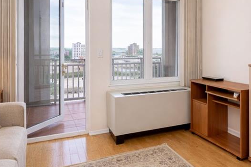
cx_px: 160
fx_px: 216
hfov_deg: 59.4
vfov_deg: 41.1
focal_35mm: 31
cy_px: 43
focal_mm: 16
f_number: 5.6
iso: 64
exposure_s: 1/60
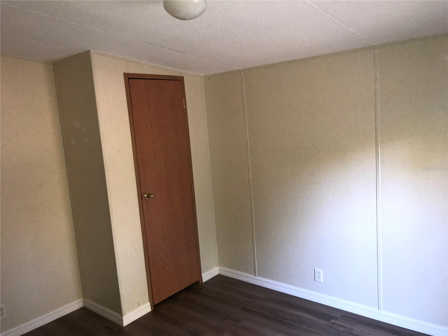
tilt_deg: -8.0
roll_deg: +3.9
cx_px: 224
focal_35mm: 28
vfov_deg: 49.7
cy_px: 168
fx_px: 362
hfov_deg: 63.4
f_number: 1.8
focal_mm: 3.99
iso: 50
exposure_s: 1/30
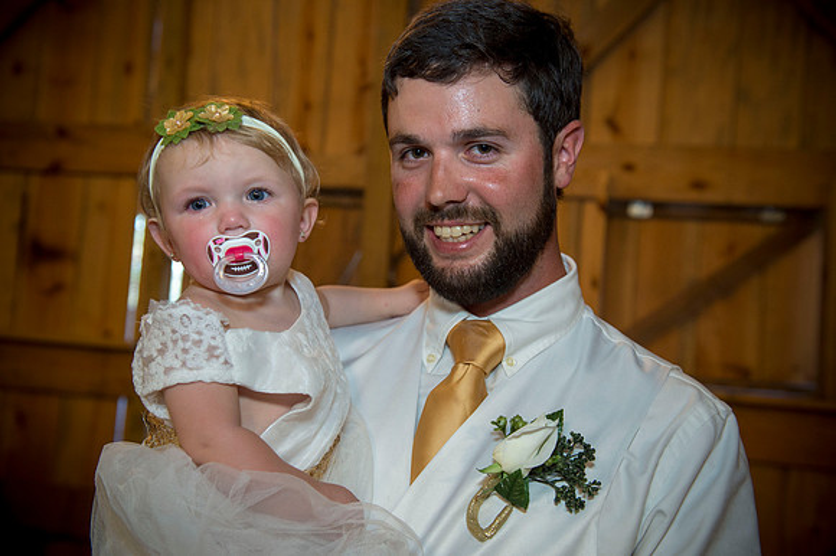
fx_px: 882
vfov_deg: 35.0
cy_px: 278
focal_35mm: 38
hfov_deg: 50.7
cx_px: 418
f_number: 4
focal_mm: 38
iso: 1600
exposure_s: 1/125
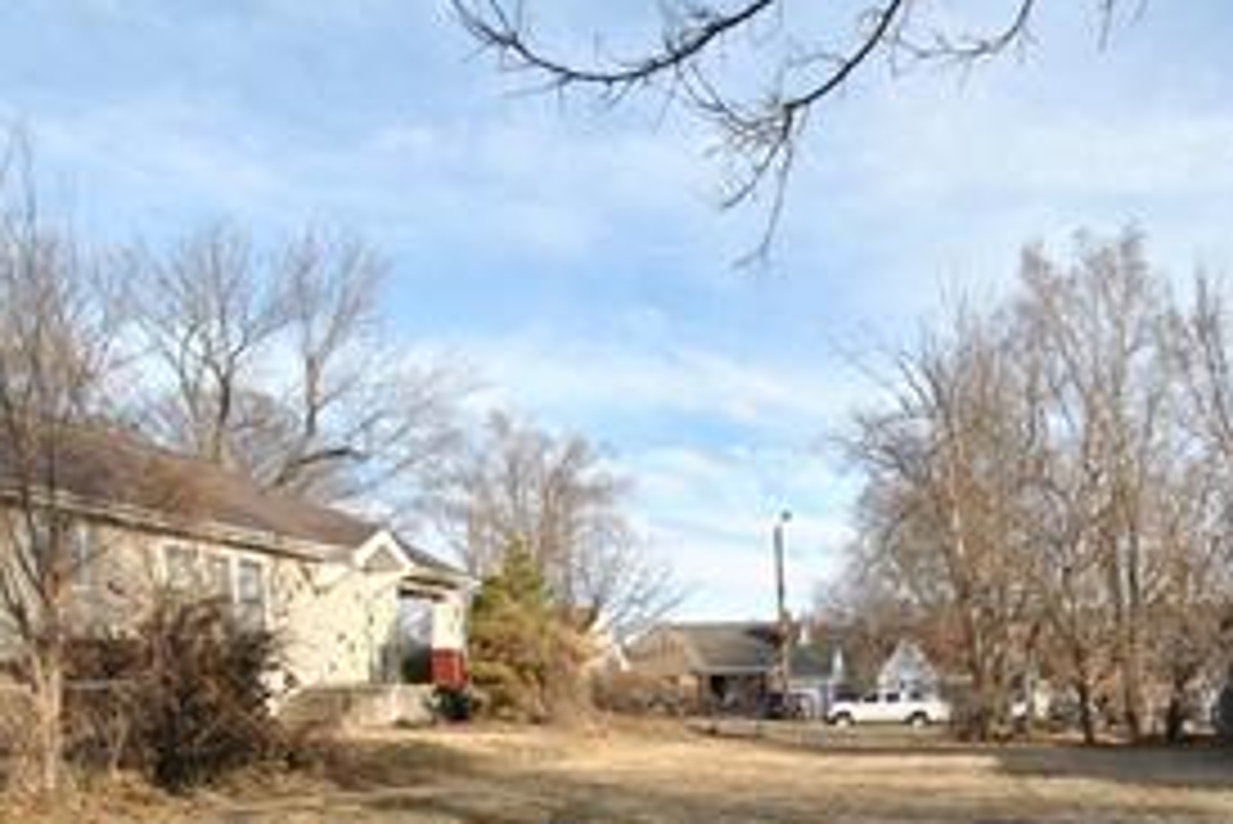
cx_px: 972
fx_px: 1199
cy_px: 844
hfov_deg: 51.3
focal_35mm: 35
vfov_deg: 34.2
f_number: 6.3
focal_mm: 10
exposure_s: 1/160
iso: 100
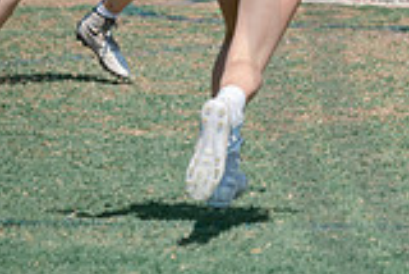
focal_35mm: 669
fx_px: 7607
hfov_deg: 3.1
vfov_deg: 2.1
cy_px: -1
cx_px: 700
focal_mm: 185
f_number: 5.6
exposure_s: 1/2000
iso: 400
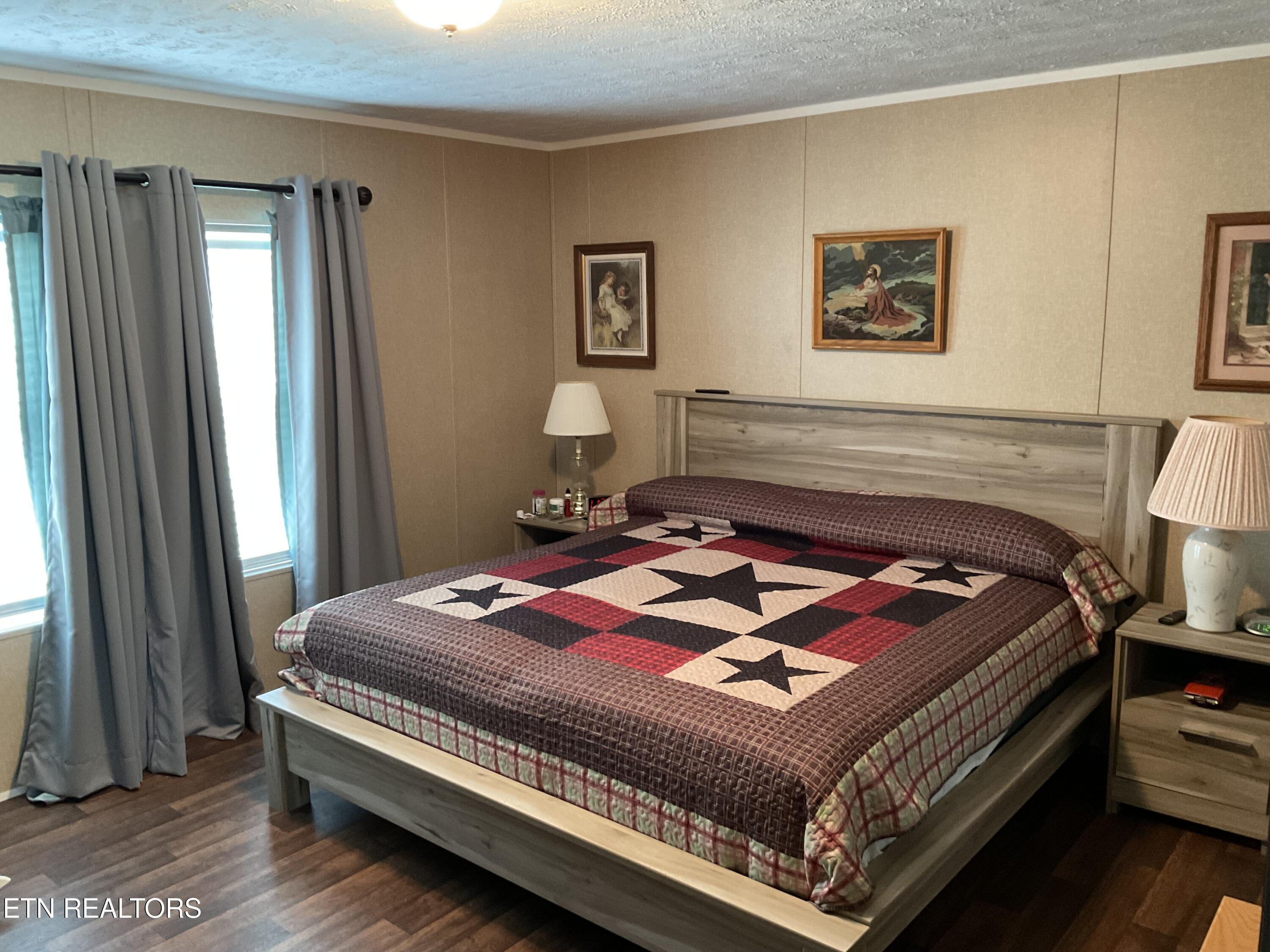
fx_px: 1064
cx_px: 635
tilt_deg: -11.1
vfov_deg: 48.2
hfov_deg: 61.7
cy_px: 476
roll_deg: +0.8
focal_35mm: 29
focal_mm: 3
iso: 250
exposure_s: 1/40
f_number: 1.8
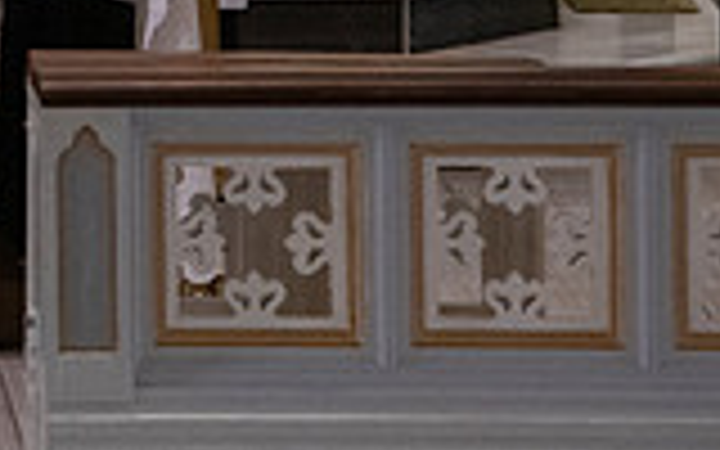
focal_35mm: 639
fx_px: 12539
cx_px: -410
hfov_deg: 3.3
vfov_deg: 2.1
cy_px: -412
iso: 4000
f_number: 9
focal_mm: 170
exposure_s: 1/100
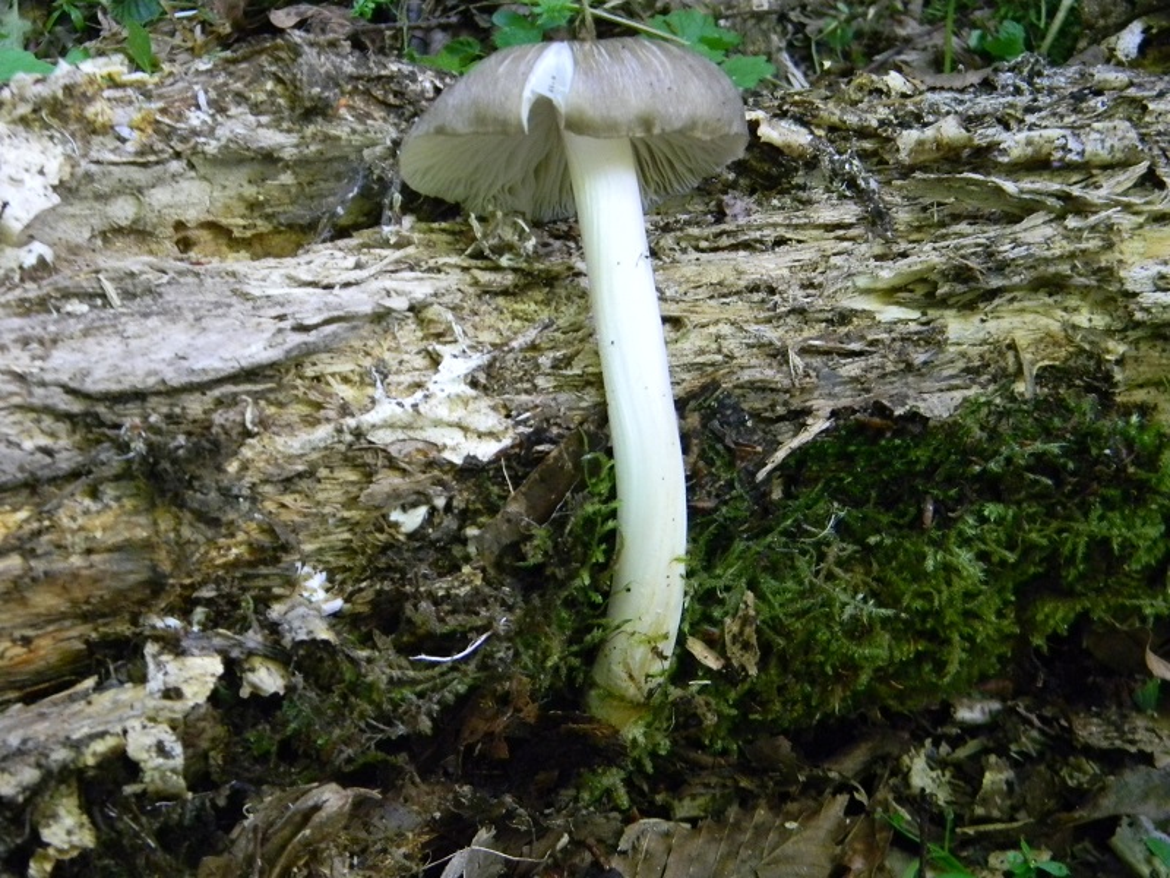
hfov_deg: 23.6
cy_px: 439
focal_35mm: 83
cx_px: 585
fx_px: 2805
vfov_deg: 17.8
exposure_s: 1/10.7
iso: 400
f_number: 4.5
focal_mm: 15.1
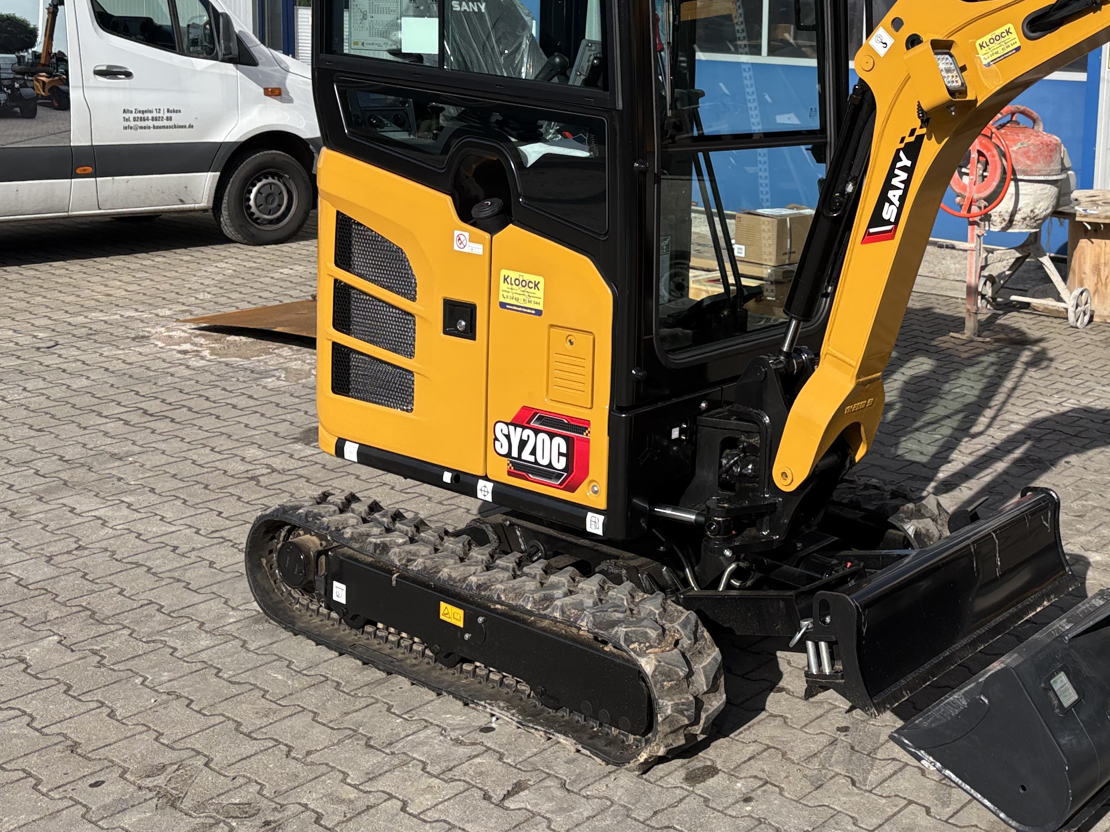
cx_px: 853
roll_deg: +0.6
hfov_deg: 39.9
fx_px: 1475
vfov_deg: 31.0
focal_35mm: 46
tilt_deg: -3.6
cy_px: 213
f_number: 1.6
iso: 50
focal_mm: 5.96
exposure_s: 1/3448
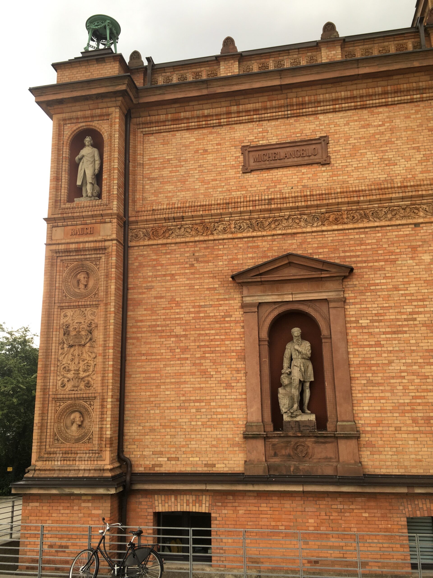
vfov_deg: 61.7
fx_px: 484
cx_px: 216
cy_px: 289
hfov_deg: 48.2
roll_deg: +0.7
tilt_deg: +9.1
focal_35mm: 29
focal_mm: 4.15
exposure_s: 1/122
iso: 25
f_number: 2.2
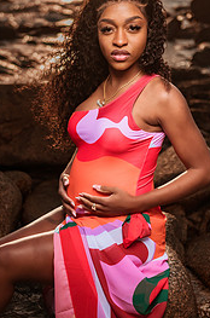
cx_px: 67
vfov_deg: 33.4
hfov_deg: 22.4
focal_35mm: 60
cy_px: 183
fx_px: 528
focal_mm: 35
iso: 100
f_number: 1.8
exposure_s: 1/8000
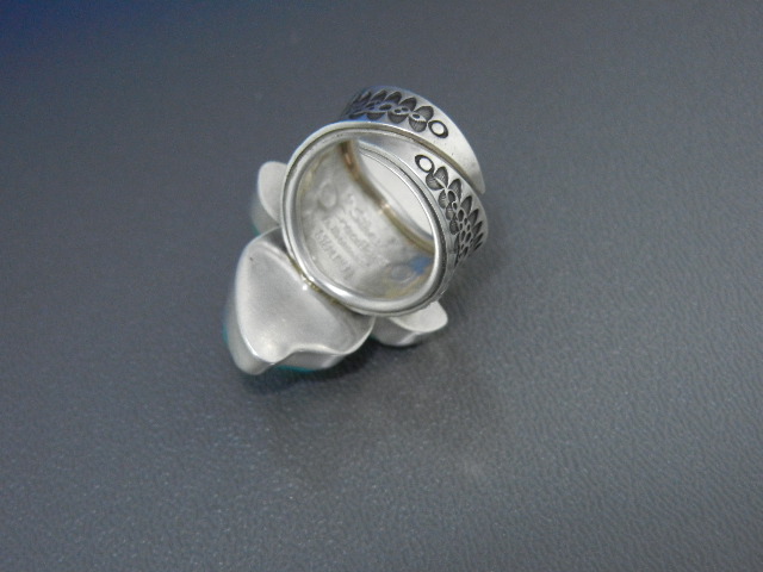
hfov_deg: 36.8
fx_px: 1146
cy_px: 286
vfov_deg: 28.0
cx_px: 382
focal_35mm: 52
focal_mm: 9.3
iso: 646
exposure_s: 1/30
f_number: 7.8
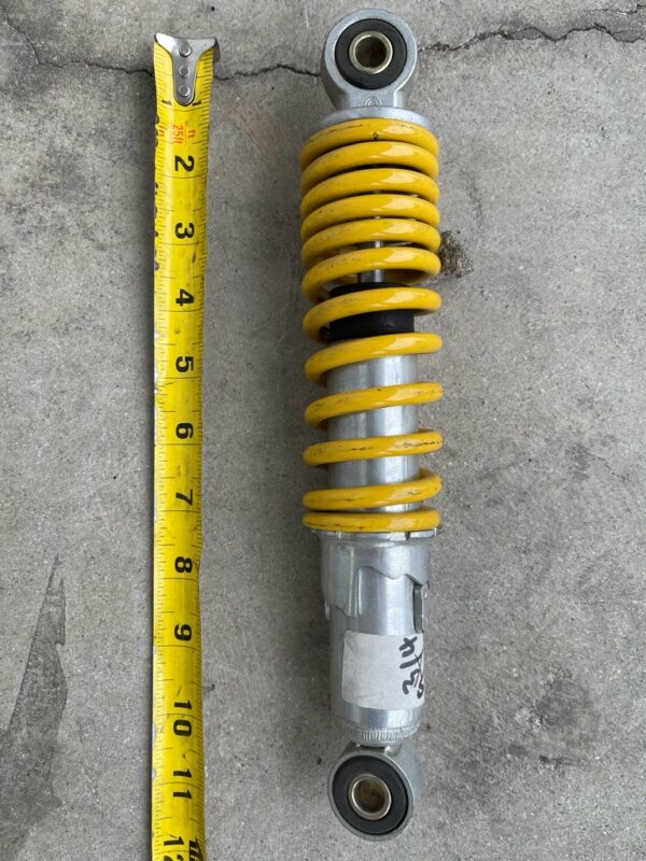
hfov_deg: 53.1
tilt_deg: -86.4
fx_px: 647
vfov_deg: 67.3
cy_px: 430
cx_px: 323
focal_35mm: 26
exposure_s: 1/144
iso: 32
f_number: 1.6
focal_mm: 5.1
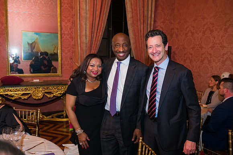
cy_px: 78
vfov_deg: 41.1
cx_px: 116
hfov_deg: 58.7
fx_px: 207
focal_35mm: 32
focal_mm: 32
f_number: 4
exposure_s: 1/80
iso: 3200
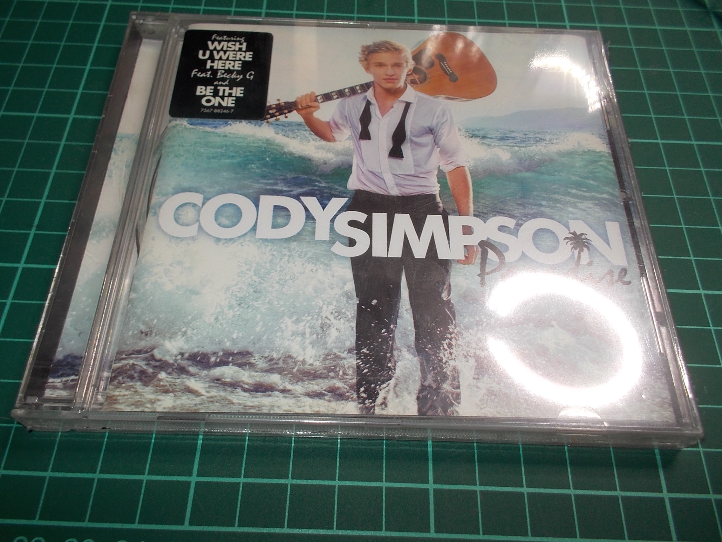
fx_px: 605
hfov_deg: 61.7
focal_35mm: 29
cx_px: 361
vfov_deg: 48.2
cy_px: 271
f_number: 3.3
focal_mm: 4.1
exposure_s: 1/30
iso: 100
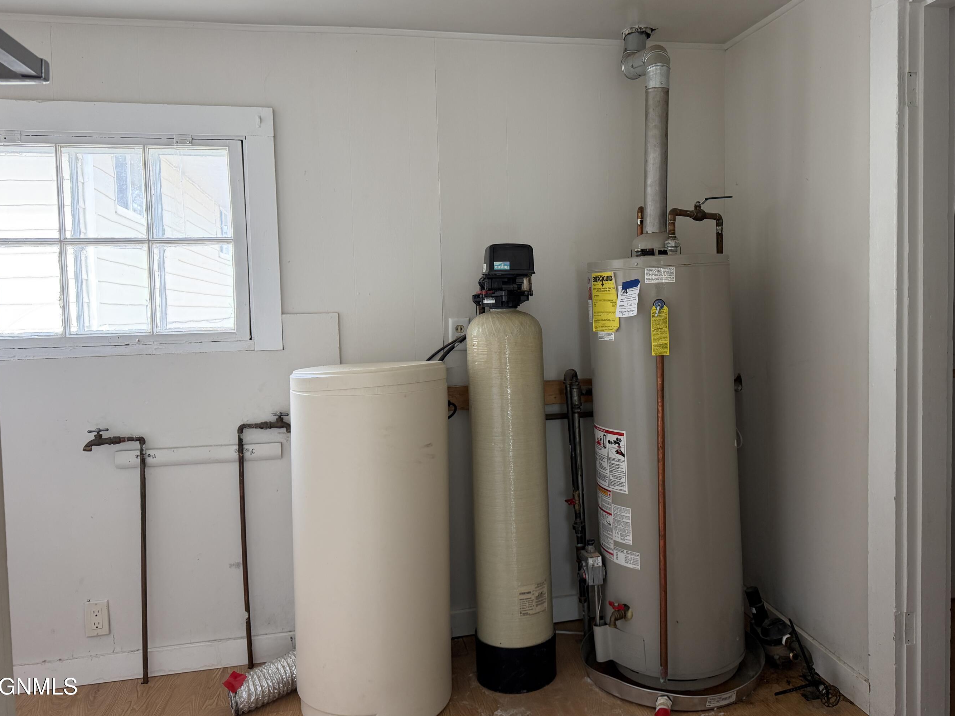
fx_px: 745
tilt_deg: -1.6
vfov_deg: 51.3
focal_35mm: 27
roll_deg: +2.6
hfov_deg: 65.1
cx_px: 533
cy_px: 321
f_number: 1.78
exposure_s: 1/102
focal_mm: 6.76
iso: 200
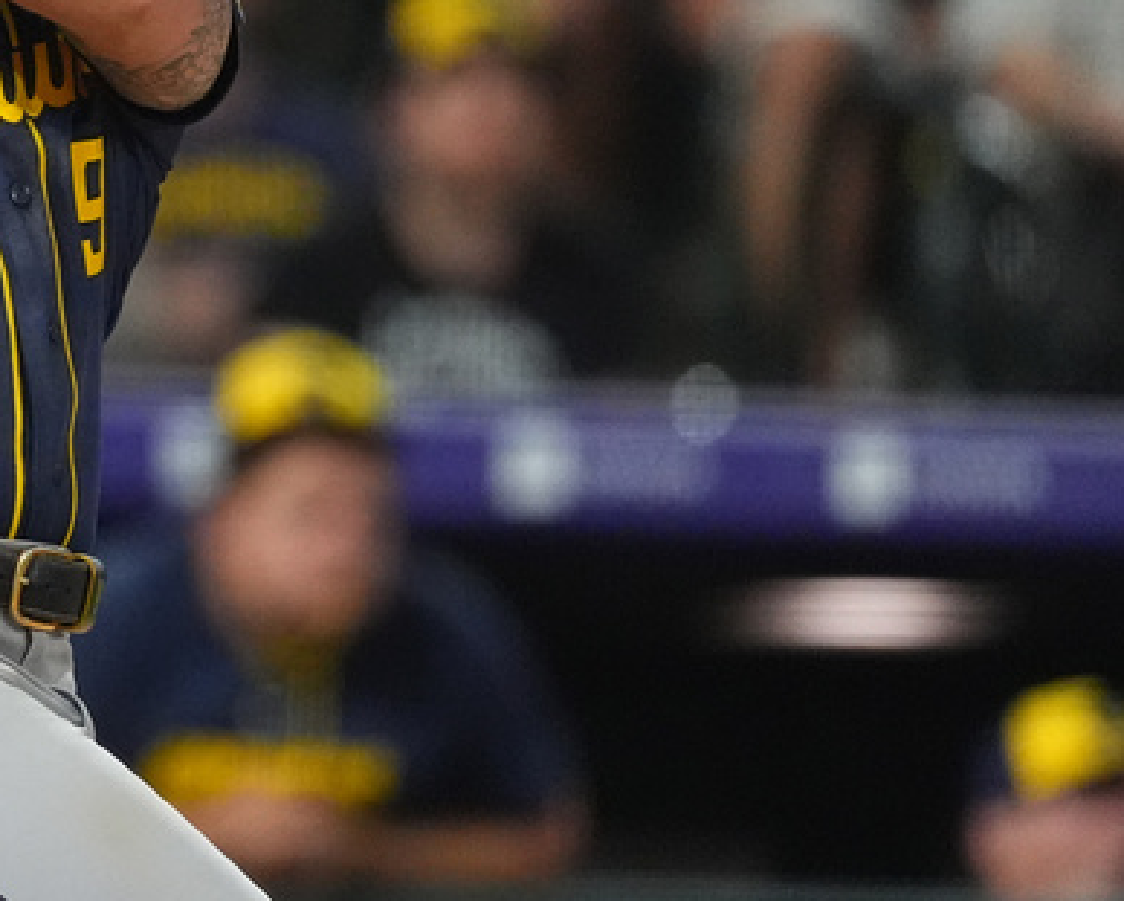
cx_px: -191
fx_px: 49404
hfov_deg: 1.3
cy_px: 269
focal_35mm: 1484
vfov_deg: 1.0
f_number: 4
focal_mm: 600
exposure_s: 1/2000
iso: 6400
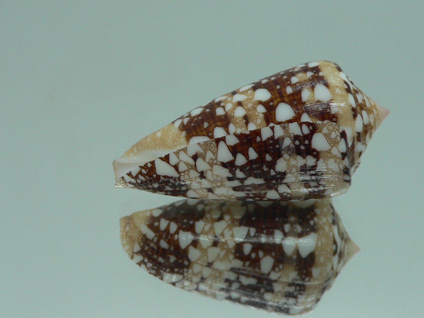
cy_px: 167
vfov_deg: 32.2
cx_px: 248
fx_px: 551
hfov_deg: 41.9
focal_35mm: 45
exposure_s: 1/60
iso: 80
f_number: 2.8
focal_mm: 4.6
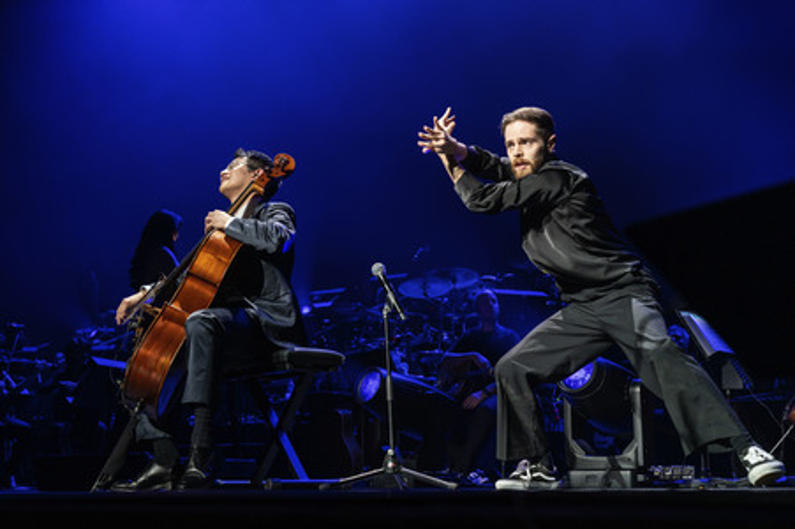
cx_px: 398
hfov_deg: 41.1
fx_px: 1059
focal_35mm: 48
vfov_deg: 28.0
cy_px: 264
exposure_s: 1/250
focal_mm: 48
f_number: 4.5
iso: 2500
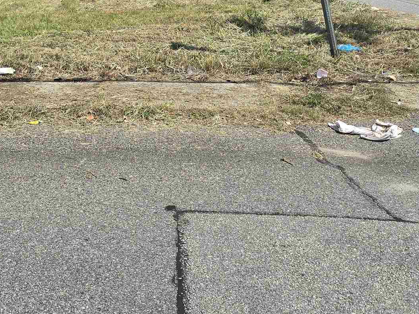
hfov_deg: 28.8
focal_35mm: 67
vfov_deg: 21.2
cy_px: 4
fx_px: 811
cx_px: 149
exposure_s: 1/963
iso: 12
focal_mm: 6.3
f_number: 1.7
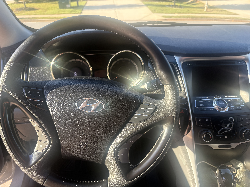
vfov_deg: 53.1
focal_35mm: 26
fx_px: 188
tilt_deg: -26.6
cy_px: 94
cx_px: 125
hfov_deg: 67.3
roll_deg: +2.3
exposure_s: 1/236
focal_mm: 5.96
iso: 80
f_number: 1.6
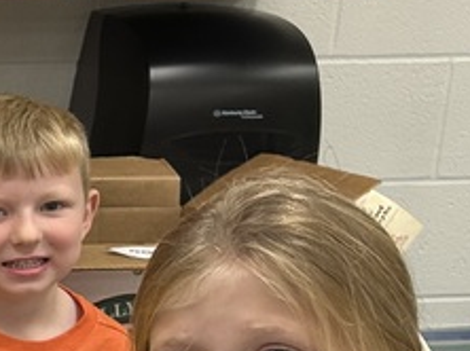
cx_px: -451
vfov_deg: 12.1
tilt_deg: -16.1
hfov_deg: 14.0
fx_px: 1628
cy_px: 412
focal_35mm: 120
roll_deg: +0.4
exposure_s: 1/120
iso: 125
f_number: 1.5
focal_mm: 5.7
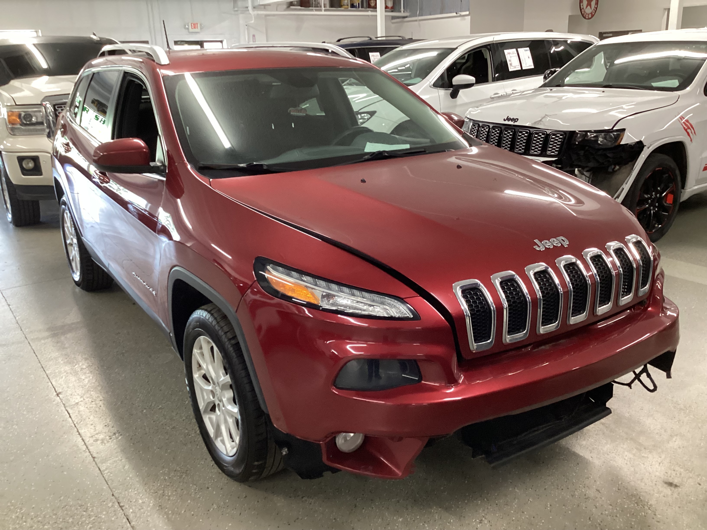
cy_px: 265
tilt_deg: -20.4
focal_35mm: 31
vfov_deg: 45.4
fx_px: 633
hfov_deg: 58.4
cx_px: 354
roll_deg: +1.7
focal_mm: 3.3
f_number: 2.4
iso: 320
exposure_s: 1/50
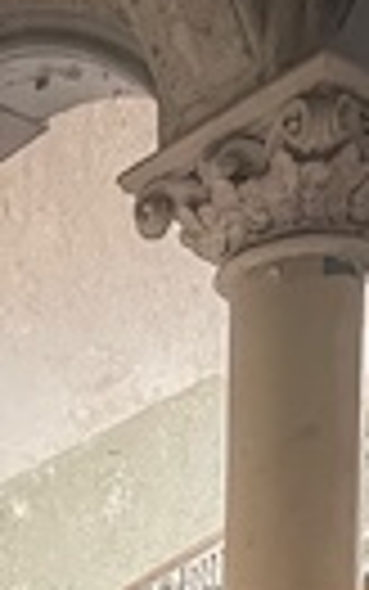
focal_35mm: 141
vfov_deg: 14.1
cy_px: 815
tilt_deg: -6.7
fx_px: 2266
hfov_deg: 9.1
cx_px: -180
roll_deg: +0.8
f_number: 1.6
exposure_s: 1/50
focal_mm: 4.2
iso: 320
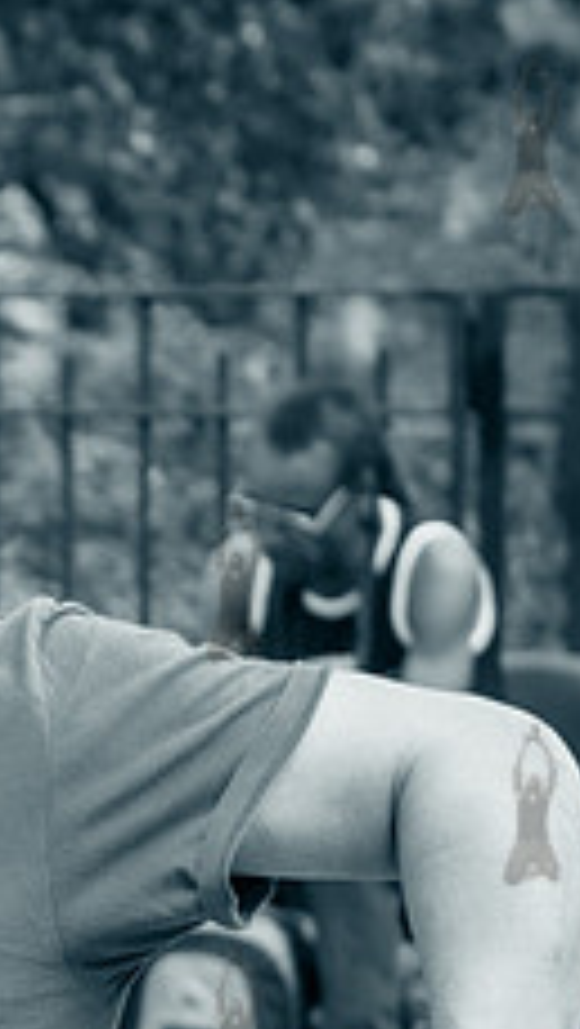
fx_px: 4861
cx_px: -436
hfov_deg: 6.7
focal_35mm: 178
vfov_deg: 12.1
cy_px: 768
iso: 2000
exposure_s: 1/640
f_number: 4
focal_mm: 52
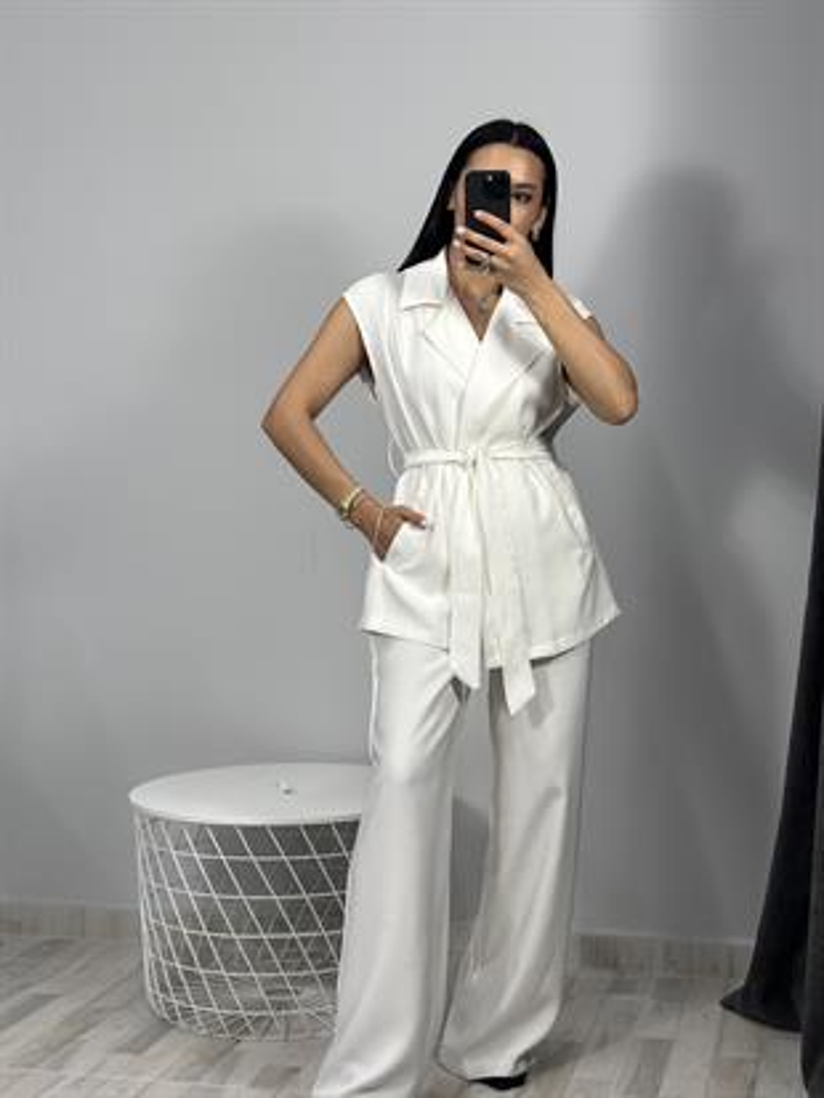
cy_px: 549
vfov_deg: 39.6
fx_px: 1523
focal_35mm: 48
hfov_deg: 30.3
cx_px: 412
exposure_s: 1/100
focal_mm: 6.86
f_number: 1.78
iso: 80
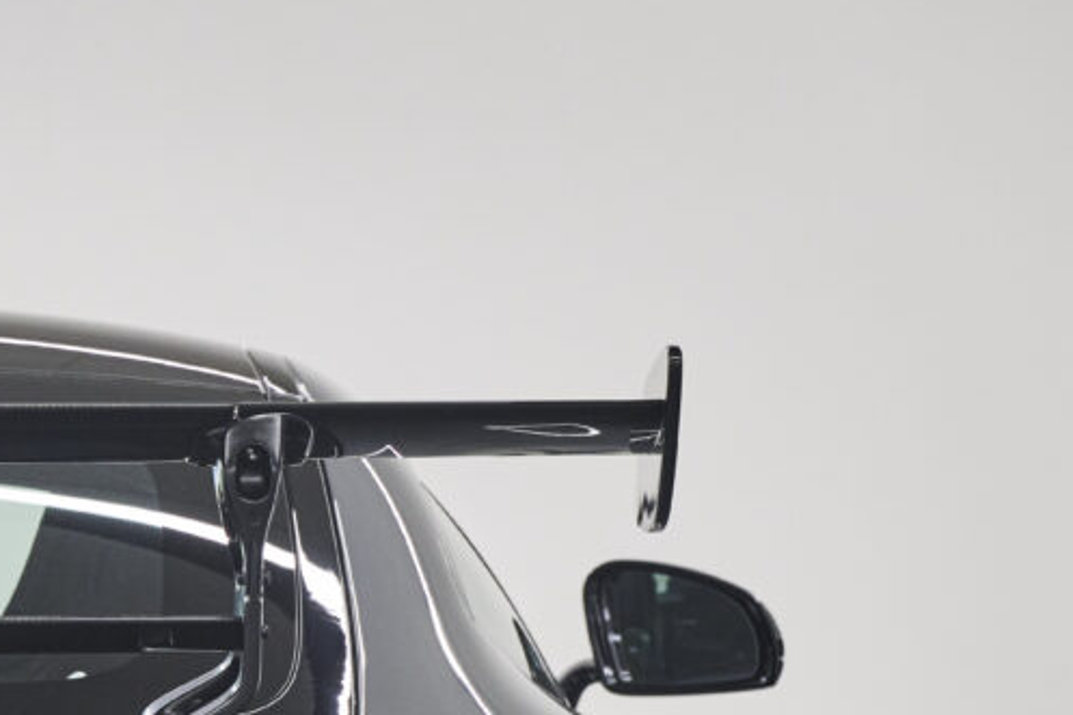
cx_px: -302
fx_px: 13824
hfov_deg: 4.4
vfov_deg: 3.0
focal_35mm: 464
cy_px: 940
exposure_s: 1/40
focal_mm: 150
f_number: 5
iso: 1250
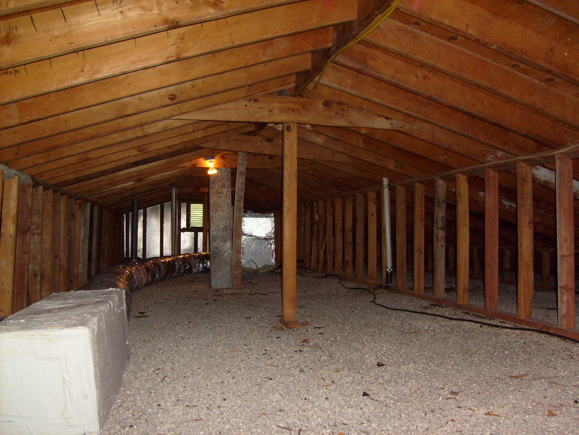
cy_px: 218
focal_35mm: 35
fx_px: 585
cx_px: 290
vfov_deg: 40.7
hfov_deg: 52.6
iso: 100
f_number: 2.8
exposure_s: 1/45
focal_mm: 5.8
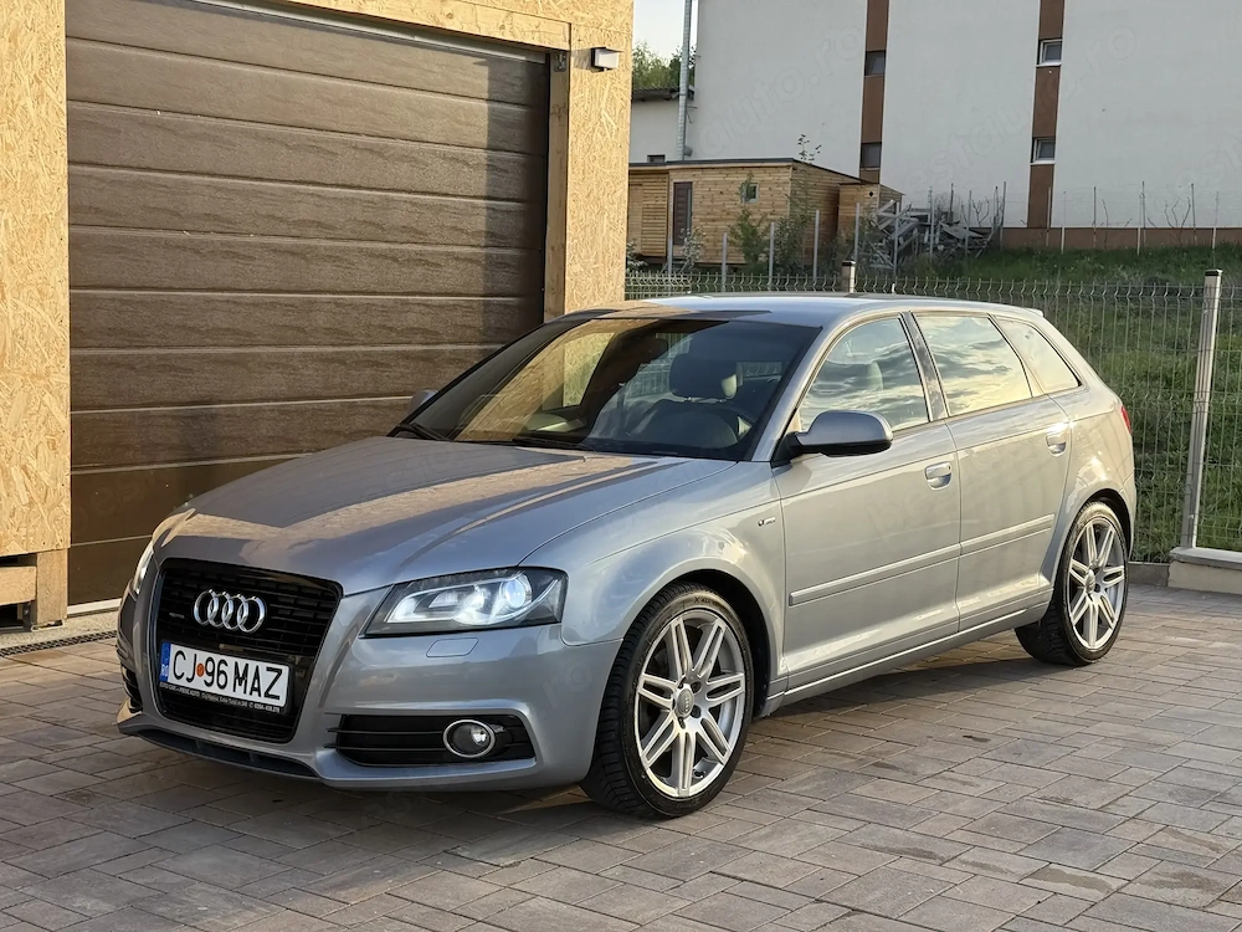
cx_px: 621
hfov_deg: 39.7
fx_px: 1722
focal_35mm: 48
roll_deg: -1.4
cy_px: 466
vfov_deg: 30.3
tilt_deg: -5.2
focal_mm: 6.76
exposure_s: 1/687
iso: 64
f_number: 1.78
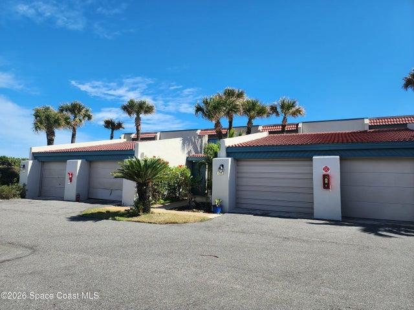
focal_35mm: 23
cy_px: 155
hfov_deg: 73.9
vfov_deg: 58.9
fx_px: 275
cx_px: 207
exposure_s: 1/955
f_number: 1.8
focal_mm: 6.4
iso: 12
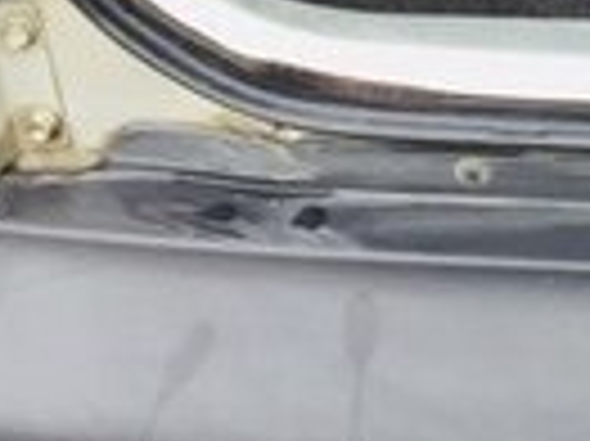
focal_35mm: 146
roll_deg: -0.7
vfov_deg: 9.3
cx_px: 887
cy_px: -538
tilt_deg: -21.5
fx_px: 2486
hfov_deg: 12.8
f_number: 2.2
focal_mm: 4.15
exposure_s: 1/100
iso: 40
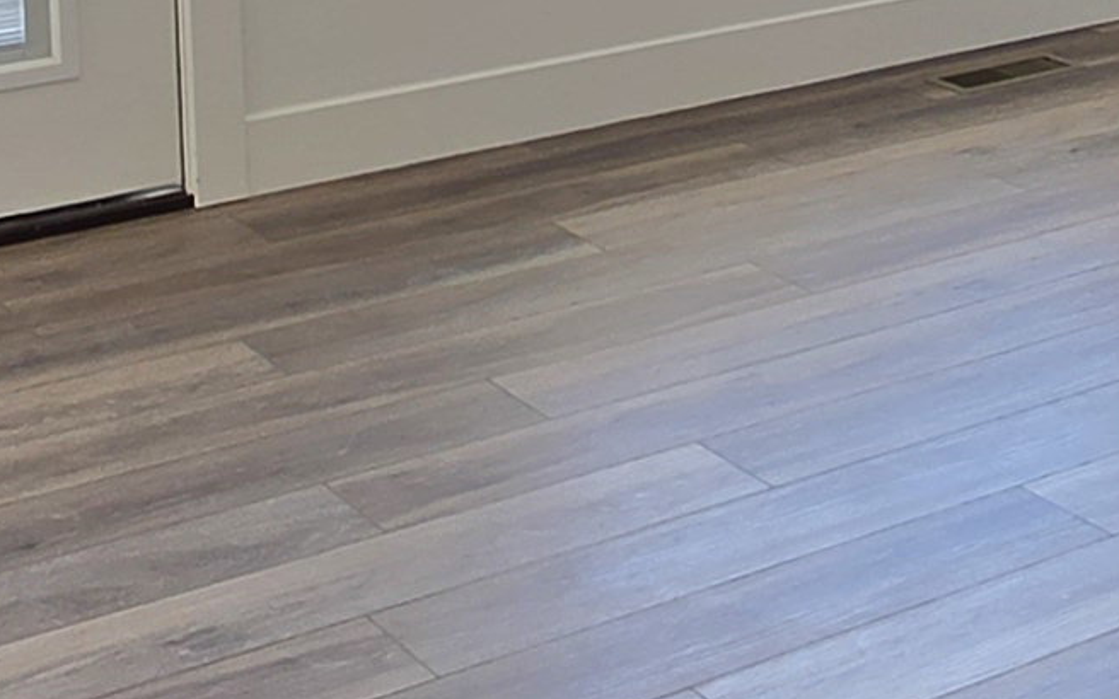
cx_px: 1138
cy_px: -390
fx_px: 2562
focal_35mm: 84
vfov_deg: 14.4
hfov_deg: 23.5
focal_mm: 2.2
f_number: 1.9
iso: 50
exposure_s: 1/120
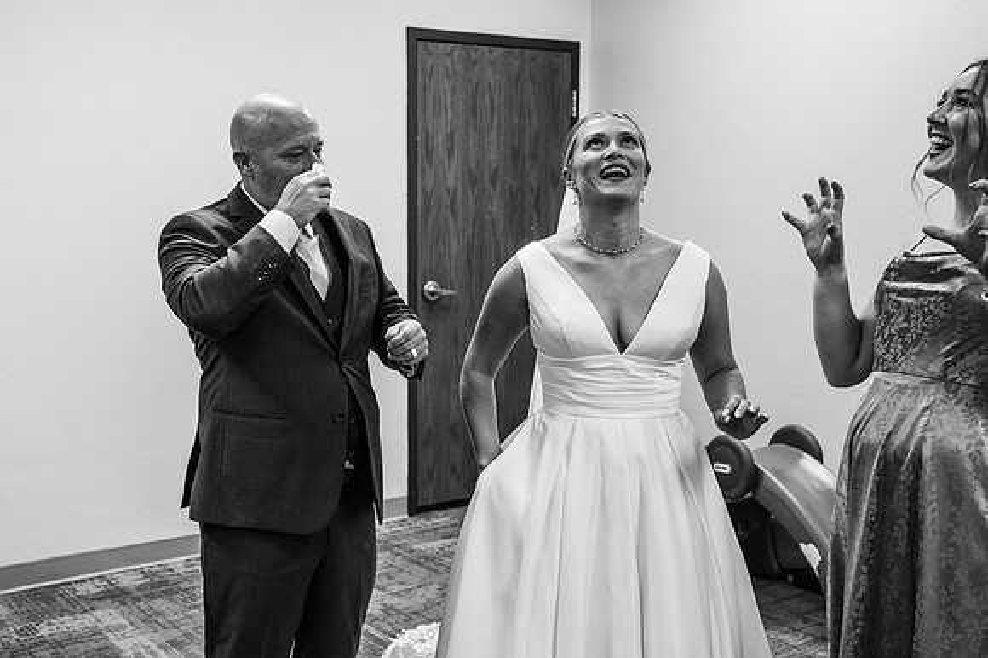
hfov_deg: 45.8
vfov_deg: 31.9
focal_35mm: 42
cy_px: 291
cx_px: 330
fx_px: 1150
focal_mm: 31.5
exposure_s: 1/320
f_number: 3.2
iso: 2000
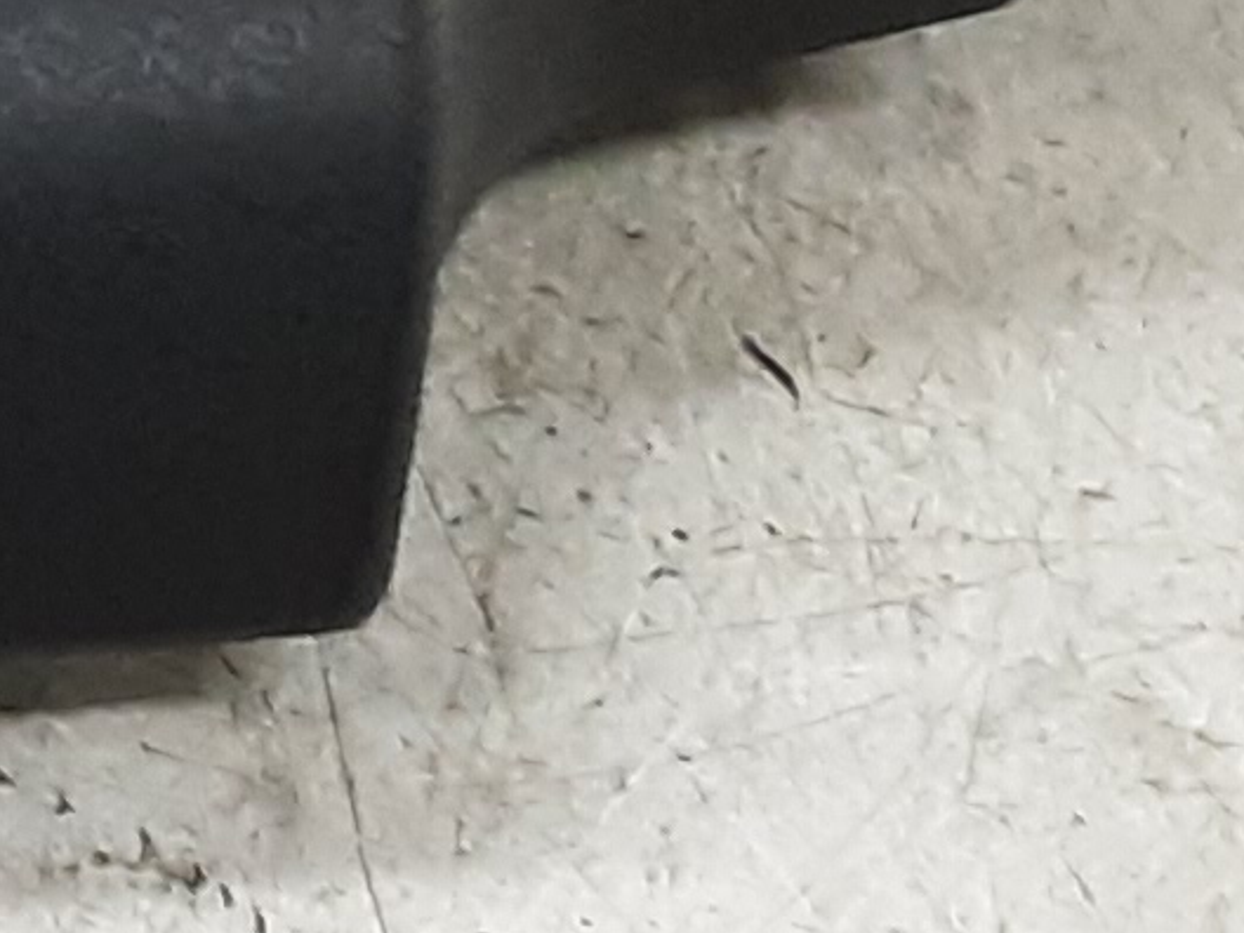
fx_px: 6002
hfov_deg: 10.4
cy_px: -497
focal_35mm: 167
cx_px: -1602
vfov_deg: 8.7
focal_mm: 2.91
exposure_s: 1/50
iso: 160
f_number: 1.9
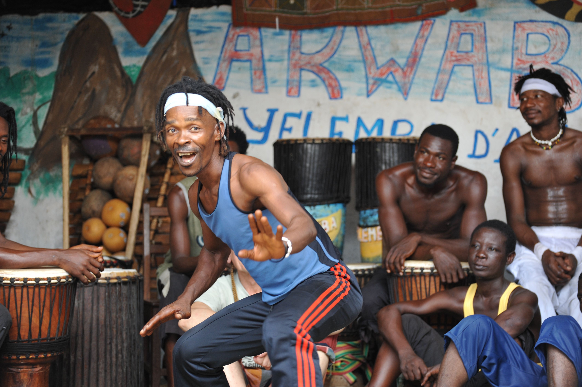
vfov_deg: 13.7
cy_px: 194
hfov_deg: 20.4
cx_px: 291
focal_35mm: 100
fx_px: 1616
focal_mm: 100
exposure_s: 1/125
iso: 800
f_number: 4.5
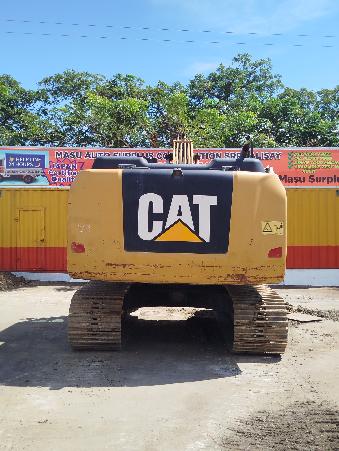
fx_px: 431
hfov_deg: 42.9
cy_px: 226
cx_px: 170
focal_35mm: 33
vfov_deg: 55.4
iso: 50
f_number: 1.7
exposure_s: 1/791
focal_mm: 5.31
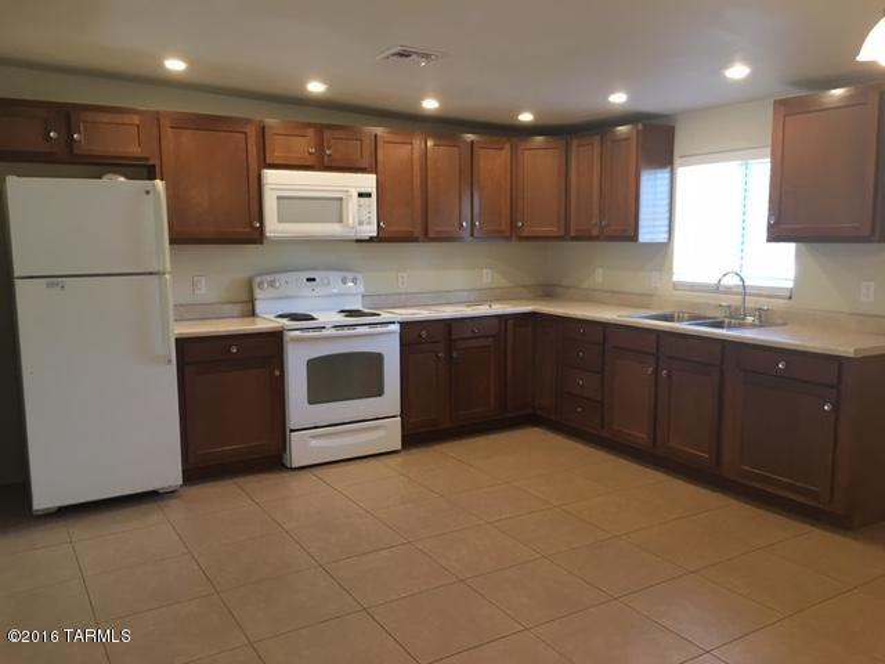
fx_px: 741
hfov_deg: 61.7
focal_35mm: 29
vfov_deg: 48.2
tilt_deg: -7.3
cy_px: 332
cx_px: 442
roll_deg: +1.8
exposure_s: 1/30
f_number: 2.2
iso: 80
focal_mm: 4.15
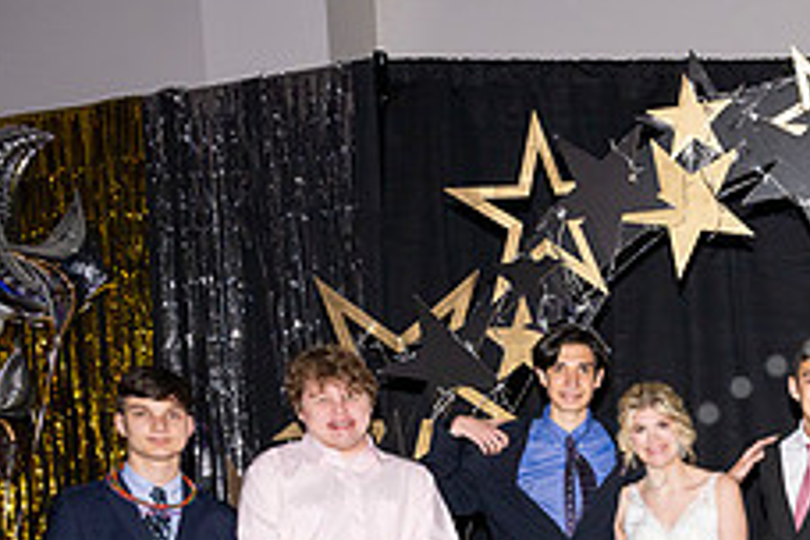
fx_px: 1372
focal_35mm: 61
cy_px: 652
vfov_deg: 20.7
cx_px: 931
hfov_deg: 29.1
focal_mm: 24
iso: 320
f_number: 5.6
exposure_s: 1/100
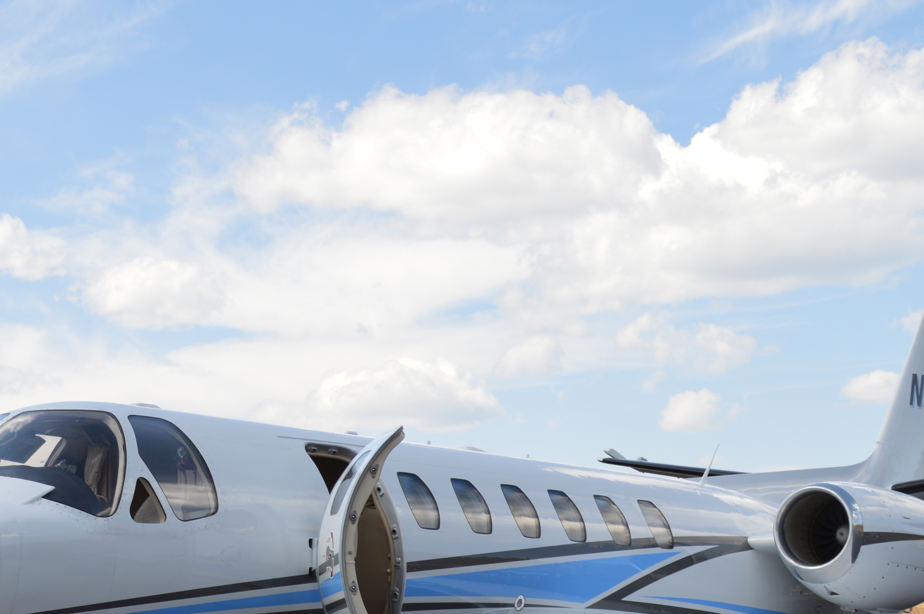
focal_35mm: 77
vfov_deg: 17.5
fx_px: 1975
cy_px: 493
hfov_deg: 26.0
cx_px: 222
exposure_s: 1/200
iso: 100
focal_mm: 26
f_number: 7.1
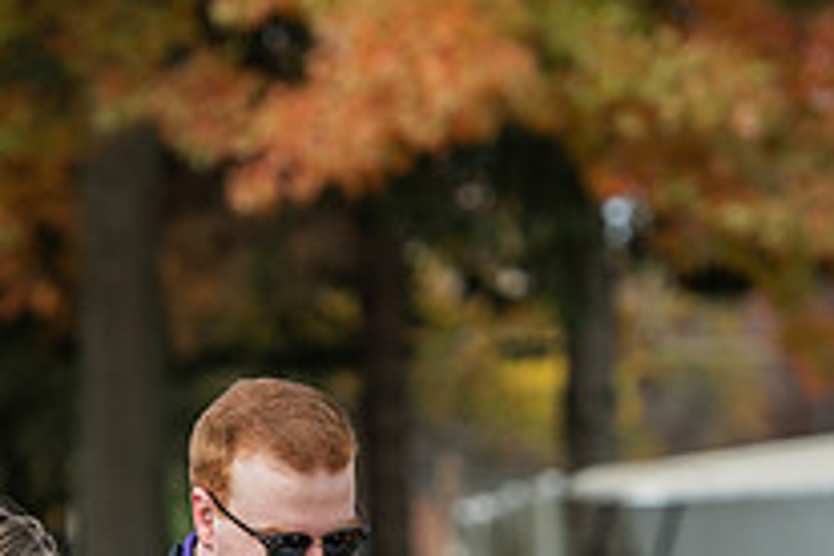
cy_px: 699
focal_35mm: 378
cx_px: 214
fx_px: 8756
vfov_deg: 3.6
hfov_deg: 5.5
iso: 100
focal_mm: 135
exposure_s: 1/500
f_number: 3.5
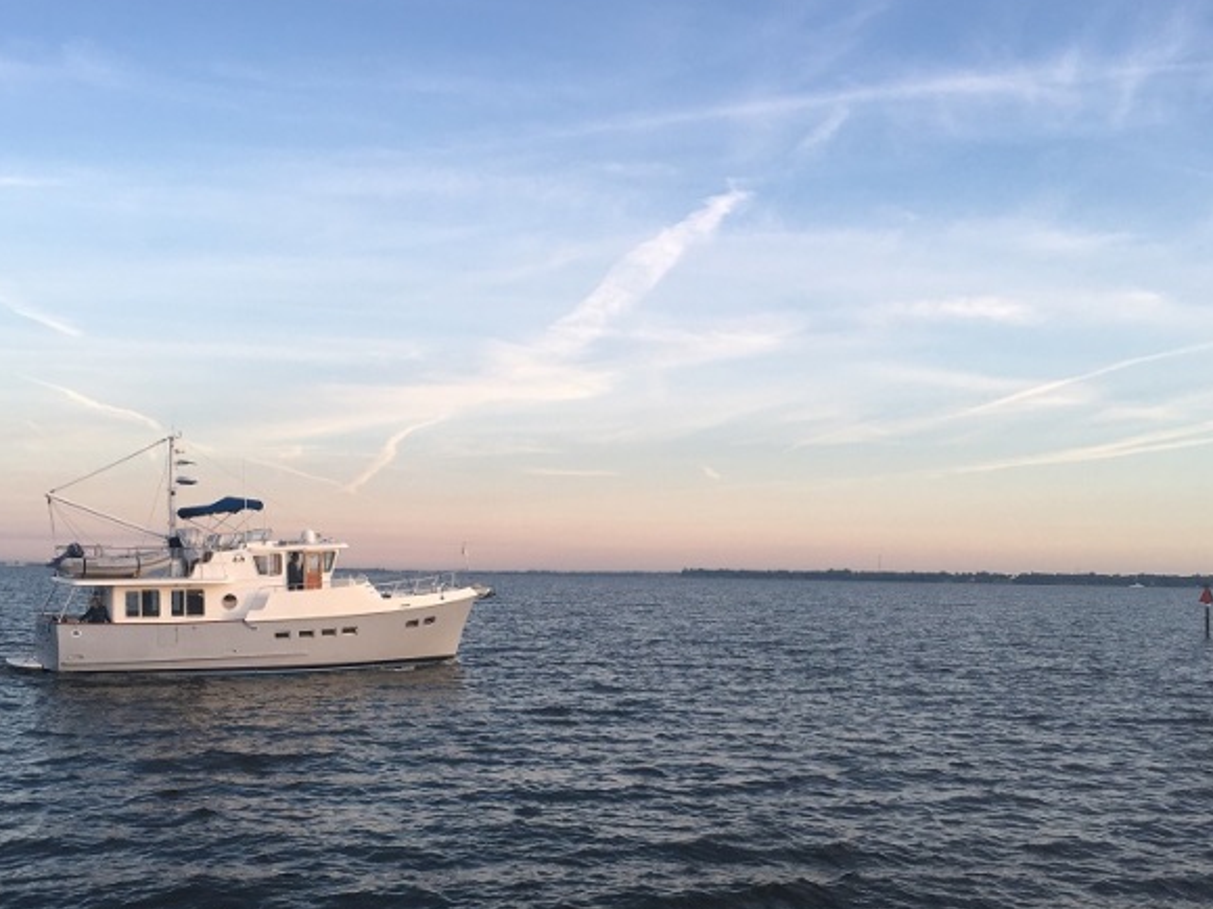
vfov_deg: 35.8
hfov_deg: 46.8
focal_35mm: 40
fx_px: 1402
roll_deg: -0.9
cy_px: 562
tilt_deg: +0.5
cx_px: 579
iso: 25
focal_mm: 4.15
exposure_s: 1/303
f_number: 2.2
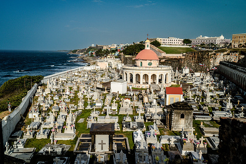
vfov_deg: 39.9
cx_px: 121
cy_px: 84
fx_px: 225
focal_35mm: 33
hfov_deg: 57.2
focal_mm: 32
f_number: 4
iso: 250
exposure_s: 1/800
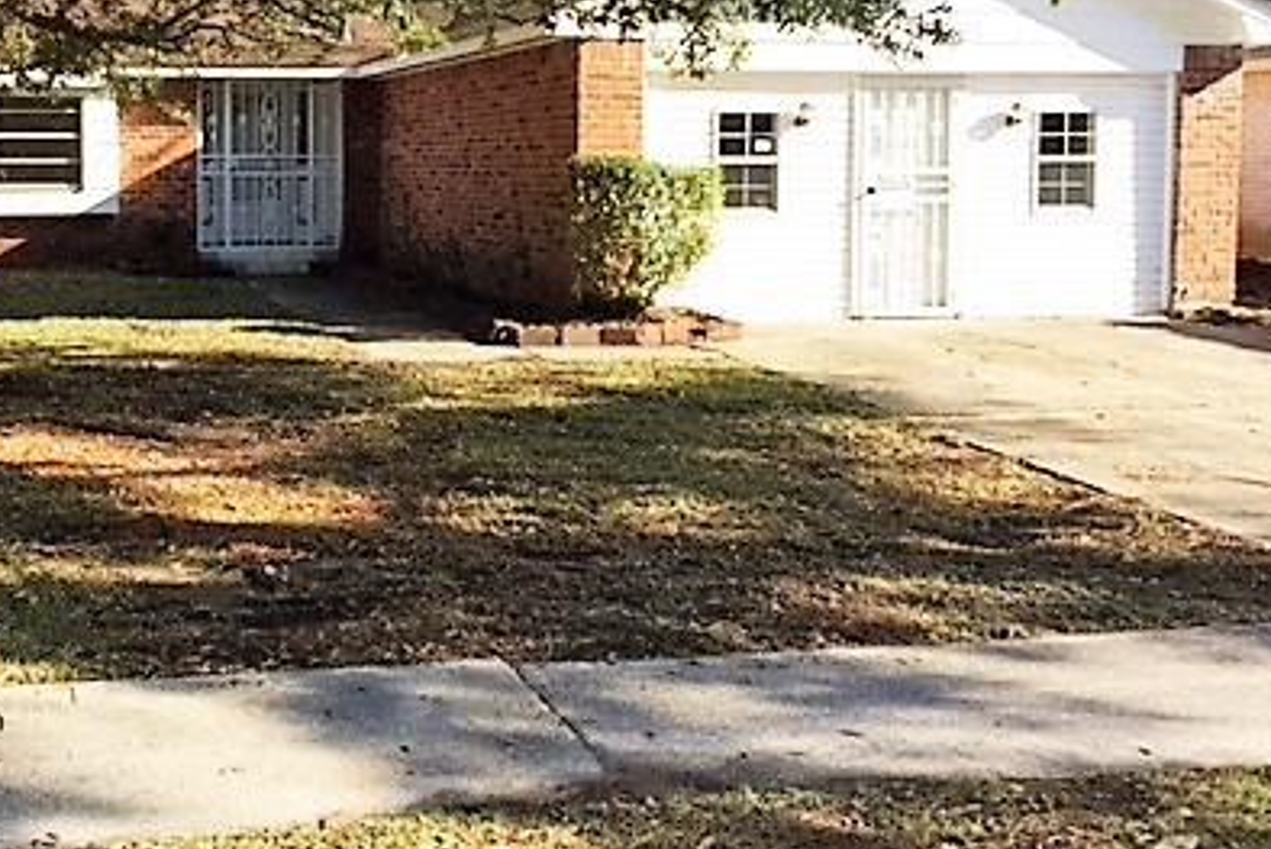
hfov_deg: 39.2
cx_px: 313
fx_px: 1731
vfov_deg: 27.2
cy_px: 226
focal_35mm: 49
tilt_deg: -2.5
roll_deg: -0.2
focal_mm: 4.15
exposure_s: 1/608
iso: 32
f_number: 2.2
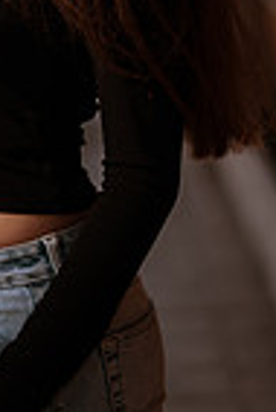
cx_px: -20
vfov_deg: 10.9
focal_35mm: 184
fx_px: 2111
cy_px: -128
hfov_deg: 7.4
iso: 50
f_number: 1.6
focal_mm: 58
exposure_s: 1/1000
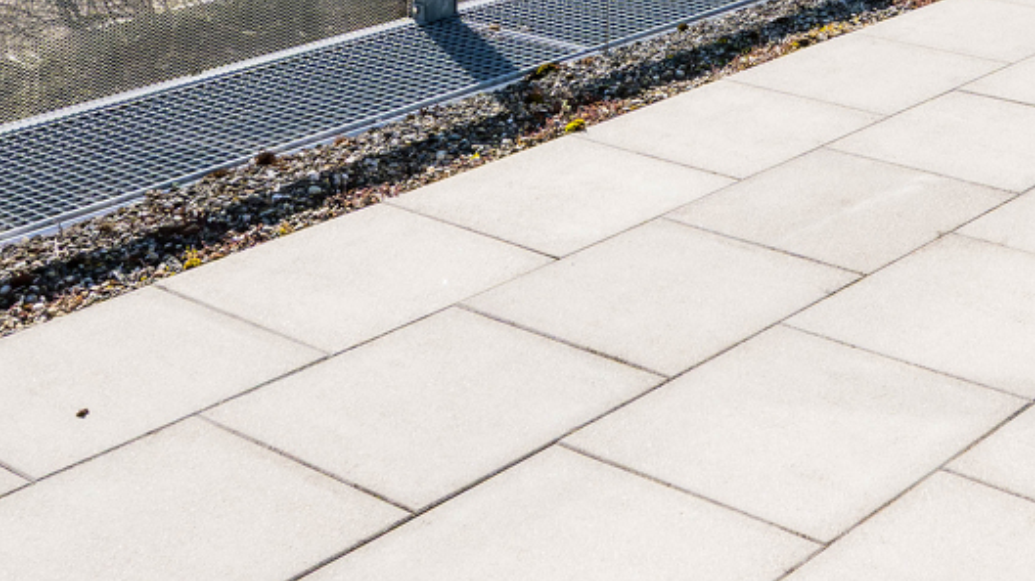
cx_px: 884
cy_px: -484
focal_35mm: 71
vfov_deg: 14.7
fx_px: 1948
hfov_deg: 28.8
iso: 250
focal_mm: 14
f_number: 9
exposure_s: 1/800
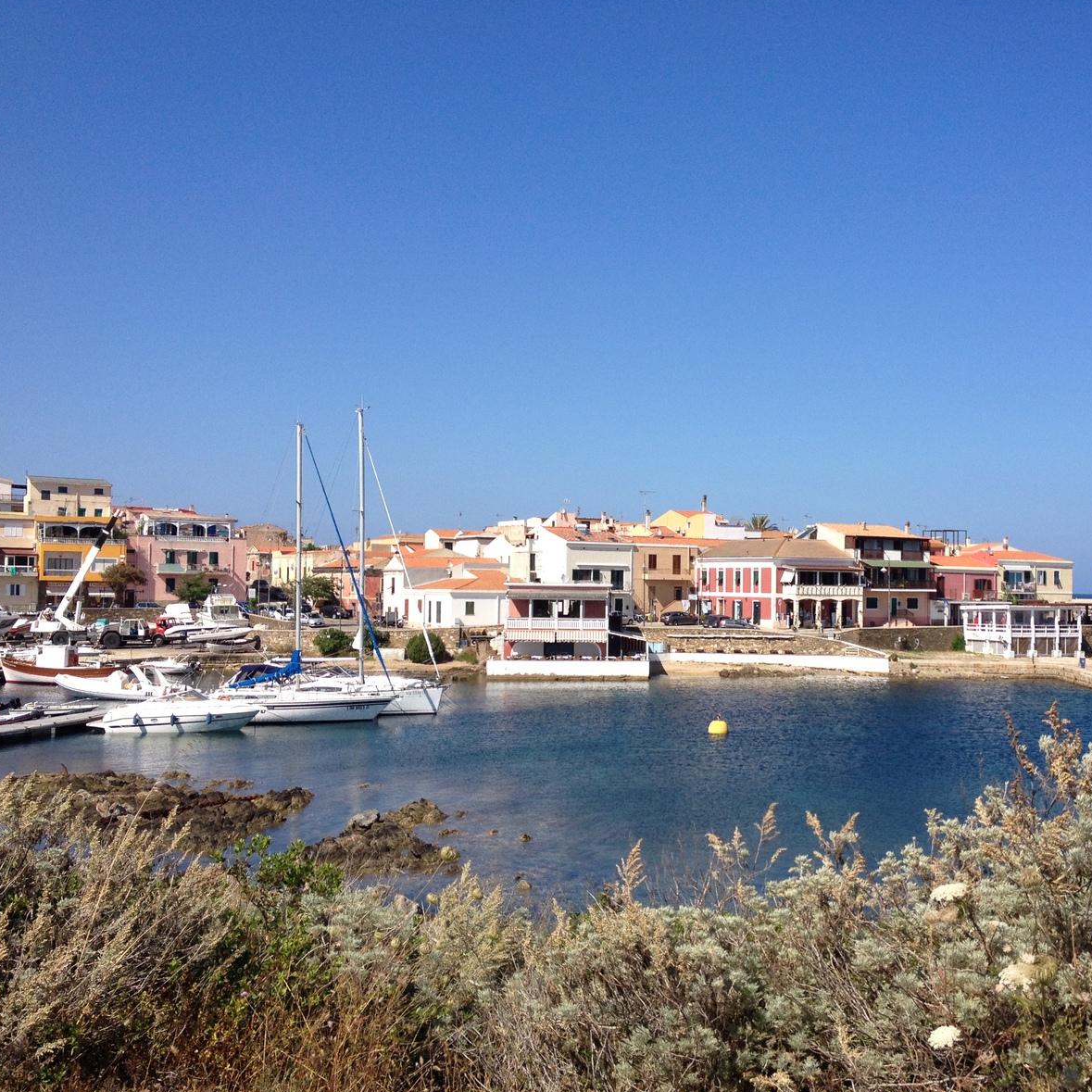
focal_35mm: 42
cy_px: 548
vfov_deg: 40.0
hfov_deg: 39.5
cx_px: 734
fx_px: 1499
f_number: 2.4
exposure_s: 1/1783
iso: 50
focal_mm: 4.28
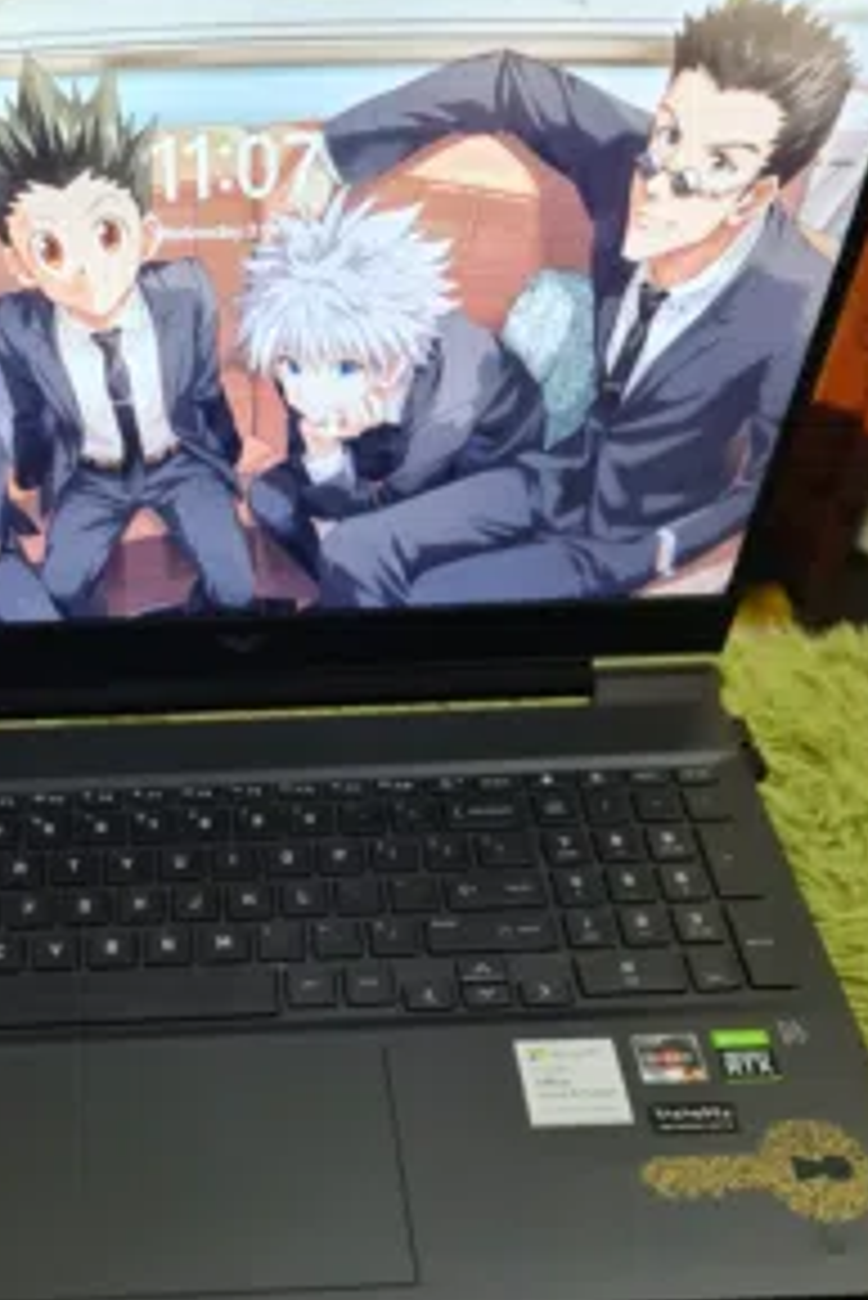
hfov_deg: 36.3
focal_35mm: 36
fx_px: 1300
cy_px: 868
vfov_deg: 52.1
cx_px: 243
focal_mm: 7
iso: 400
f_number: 1.8
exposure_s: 1/50
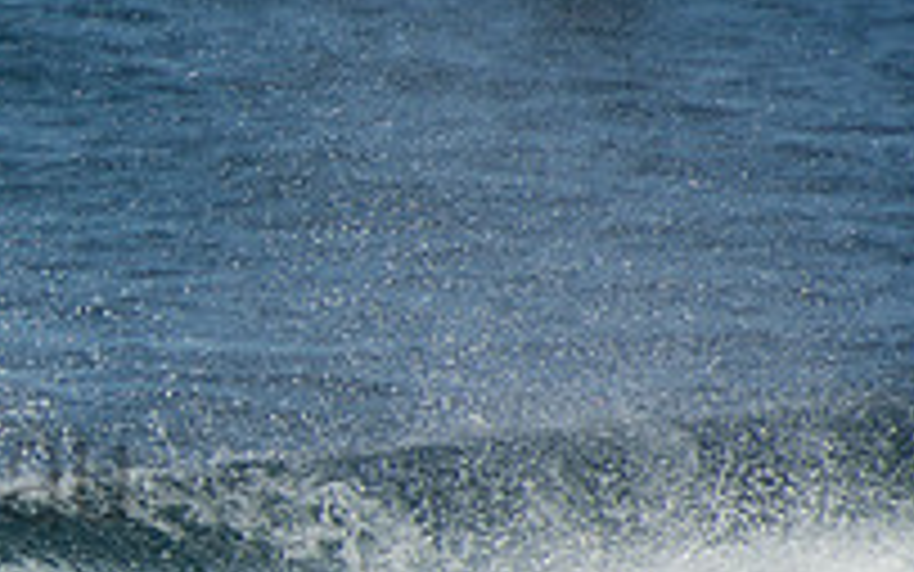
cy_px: 421
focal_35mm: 1744
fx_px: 43454
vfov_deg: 0.8
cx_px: -347
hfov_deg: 1.2
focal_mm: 400
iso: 140
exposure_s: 1/1000
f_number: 5.6
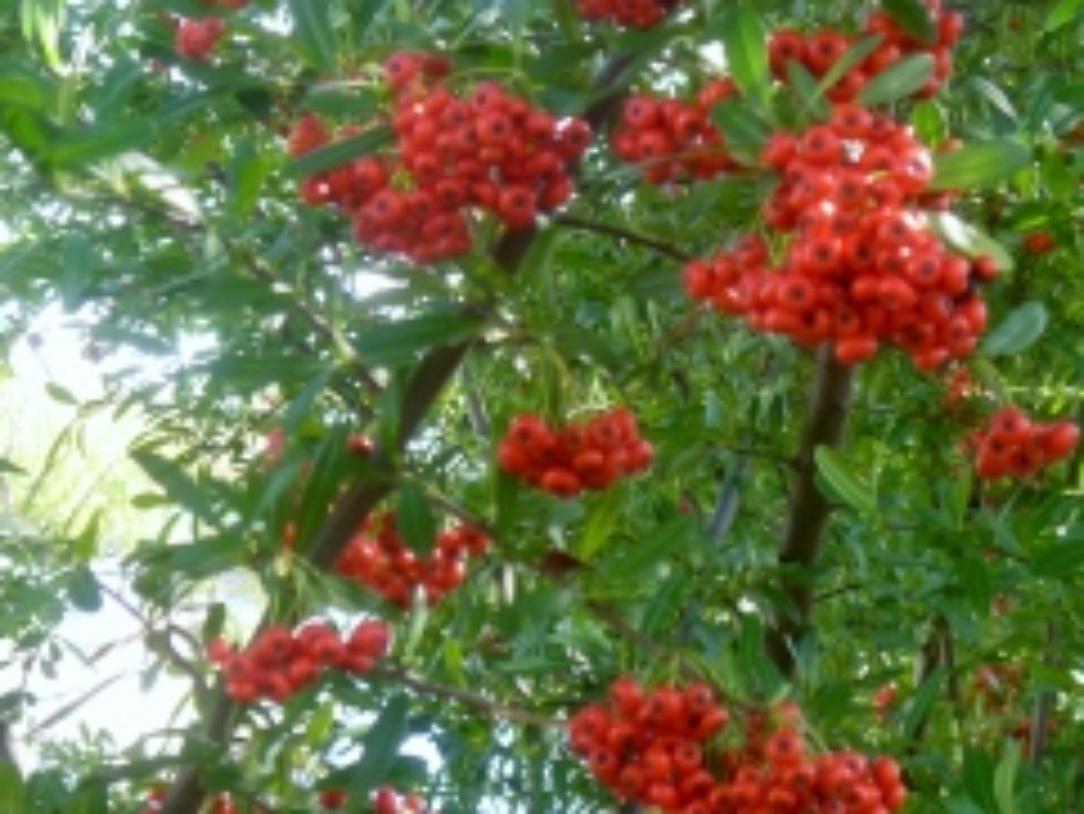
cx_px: 614
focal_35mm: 137
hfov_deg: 14.4
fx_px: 4292
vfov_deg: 10.8
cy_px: 108
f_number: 4.1
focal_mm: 11.7
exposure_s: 1/80
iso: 250
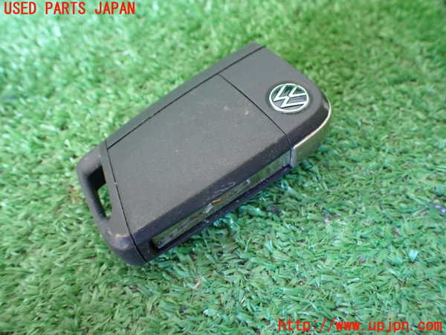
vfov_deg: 46.8
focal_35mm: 30
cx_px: 223
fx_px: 387
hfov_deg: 60.0
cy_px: 168
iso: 800
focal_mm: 5.4
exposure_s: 1/40
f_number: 2.3
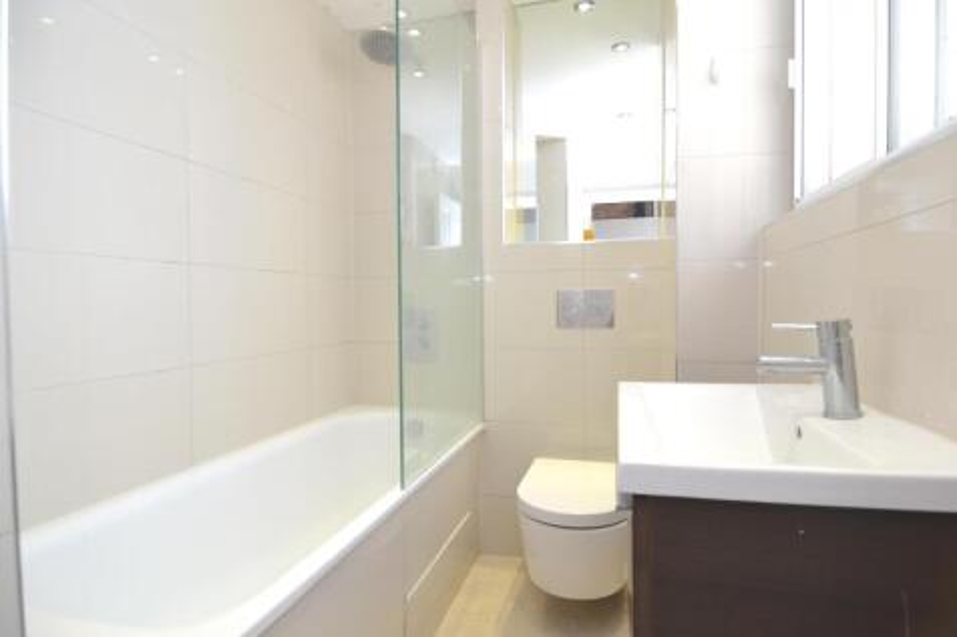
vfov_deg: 67.3
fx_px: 478
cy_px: 318
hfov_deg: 90.0
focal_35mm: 18
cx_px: 478
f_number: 5.6
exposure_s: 1/60
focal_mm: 12
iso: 400
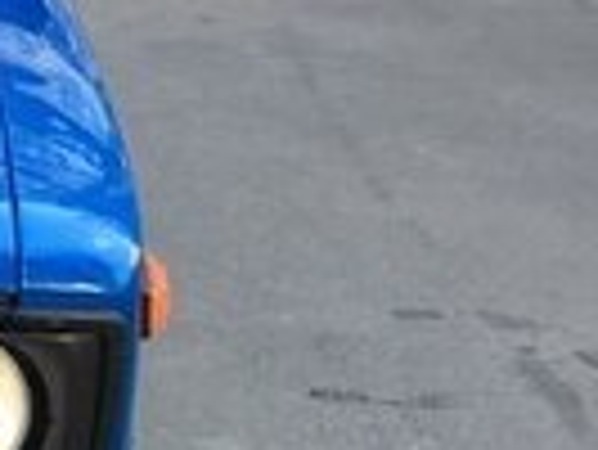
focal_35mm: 144
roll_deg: +0.2
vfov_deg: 10.3
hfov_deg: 12.4
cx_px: -508
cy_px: 313
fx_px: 2490
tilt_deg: -18.2
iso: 40
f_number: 2.2
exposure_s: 1/100
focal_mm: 4.15
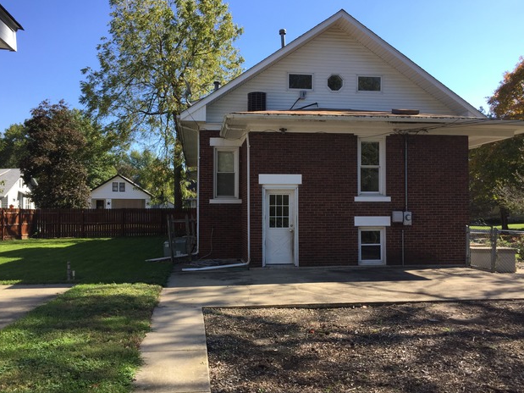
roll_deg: -0.7
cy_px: 202
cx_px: 260
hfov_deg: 60.0
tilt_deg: +1.3
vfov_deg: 46.8
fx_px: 454
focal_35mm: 30
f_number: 2.2
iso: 32
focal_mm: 4.15
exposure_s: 1/760
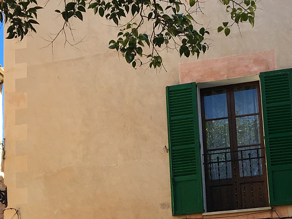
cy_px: 232
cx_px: 127
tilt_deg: +12.8
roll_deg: +2.0
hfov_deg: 23.8
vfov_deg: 17.5
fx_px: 691
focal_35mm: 82
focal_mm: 4.15
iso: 25
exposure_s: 1/353
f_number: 2.2
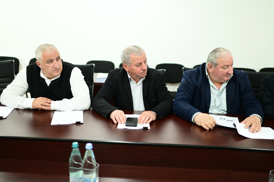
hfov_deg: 54.5
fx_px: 266
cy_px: 91
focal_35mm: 35
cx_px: 137
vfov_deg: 37.8
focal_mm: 35
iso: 800
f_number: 1.8
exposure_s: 1/200
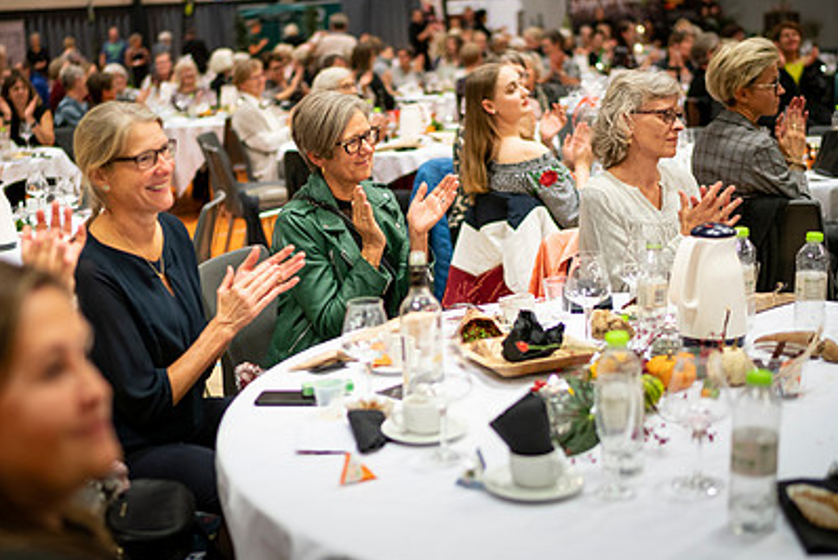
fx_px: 1188
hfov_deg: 38.8
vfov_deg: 26.5
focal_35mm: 51
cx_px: 356
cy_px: 302
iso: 2000
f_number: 1.4
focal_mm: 35
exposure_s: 1/200
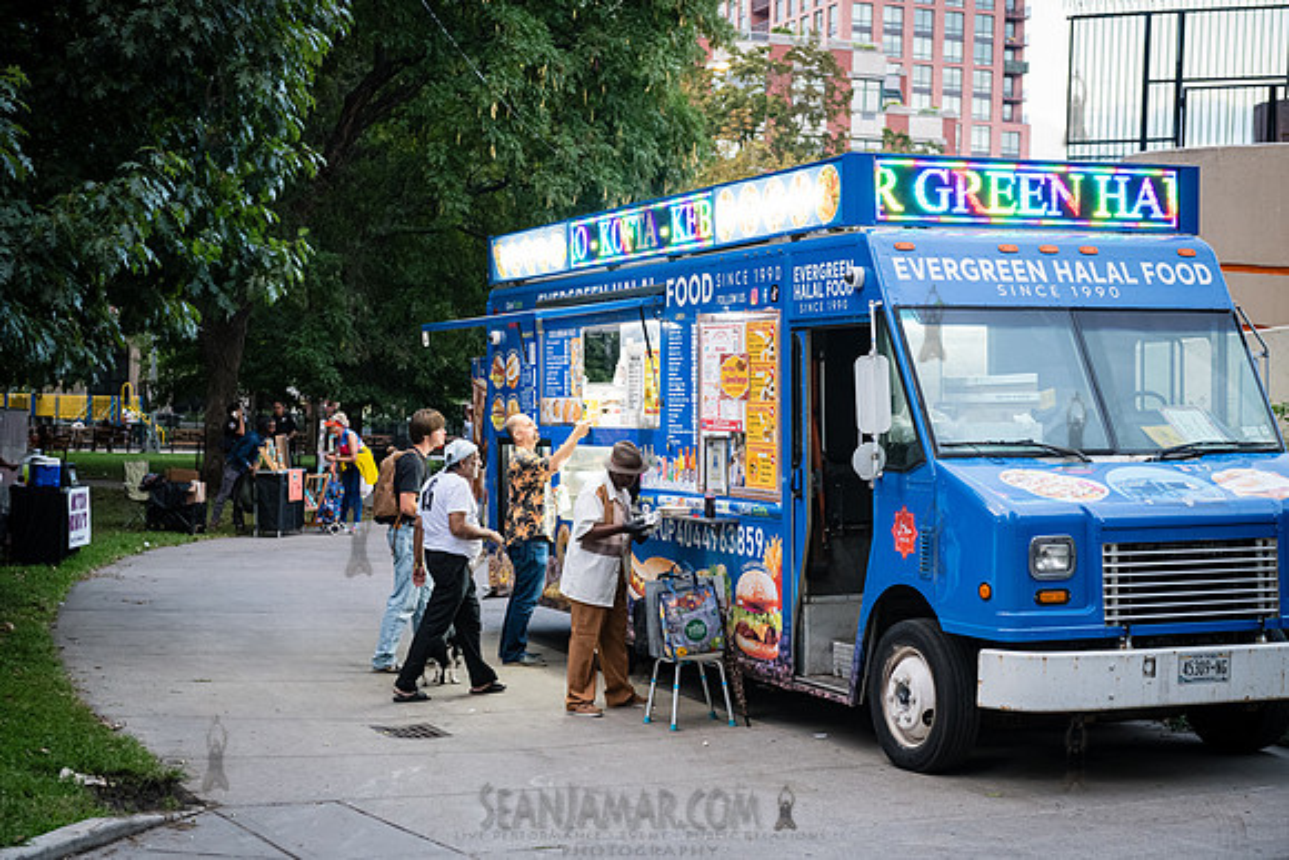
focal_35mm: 61
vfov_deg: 22.4
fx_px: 2172
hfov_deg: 33.1
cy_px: 430
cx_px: 644
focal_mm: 60
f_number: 3.5
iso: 5000
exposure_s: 1/320
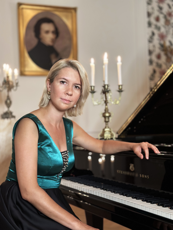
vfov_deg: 39.7
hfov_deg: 30.3
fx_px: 320
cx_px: 86
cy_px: 115
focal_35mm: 48
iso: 400
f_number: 1.78
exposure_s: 1/33
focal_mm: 6.86
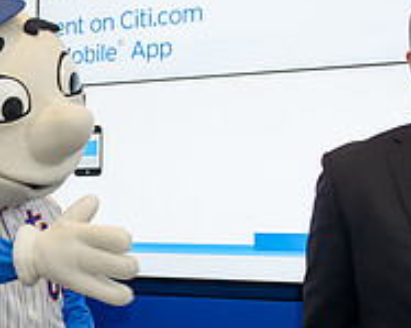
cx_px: -119
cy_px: 216
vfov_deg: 21.7
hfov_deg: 24.0
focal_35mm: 70
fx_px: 850
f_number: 3.5
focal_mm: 24
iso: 640
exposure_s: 1/160
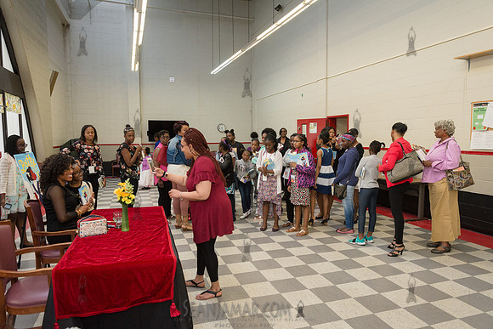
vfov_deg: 49.6
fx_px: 356
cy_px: 164
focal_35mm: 26
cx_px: 246
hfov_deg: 69.4
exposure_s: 1/500
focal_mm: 26
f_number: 4.5
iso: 2000
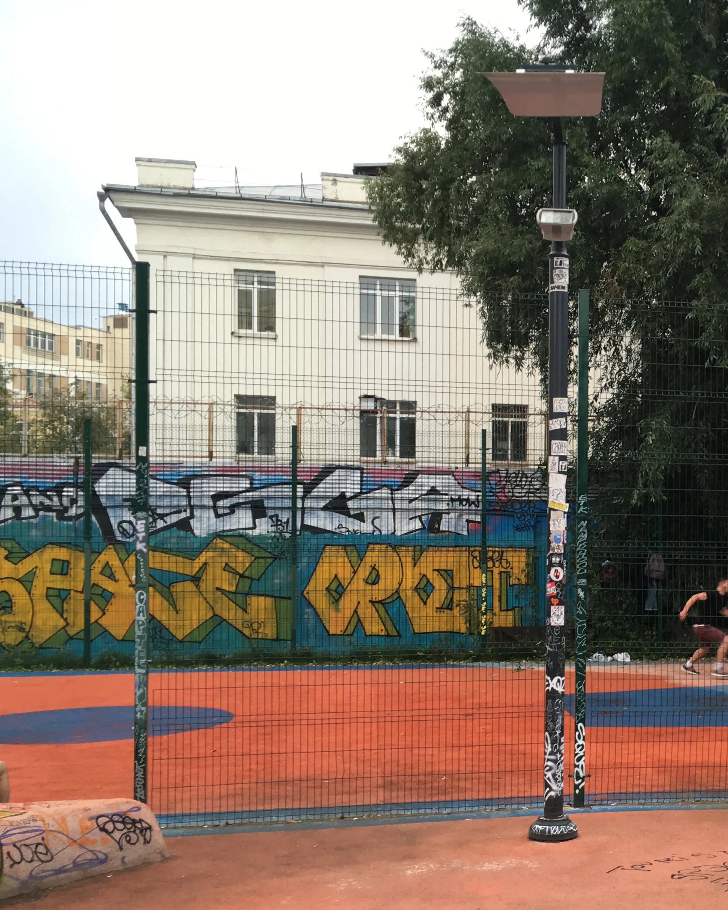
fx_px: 1239
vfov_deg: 40.1
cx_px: 696
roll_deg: +0.1
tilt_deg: +0.0
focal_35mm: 46
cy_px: 552
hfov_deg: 30.8
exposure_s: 1/100
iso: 32
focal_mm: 4.15
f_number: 2.2
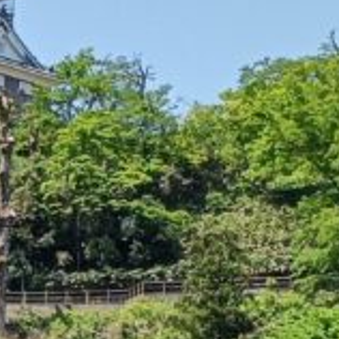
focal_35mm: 349
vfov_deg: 5.0
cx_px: -163
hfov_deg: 5.0
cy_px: 446
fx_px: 3867
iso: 50
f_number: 1.7
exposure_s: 1/527
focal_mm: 4.7
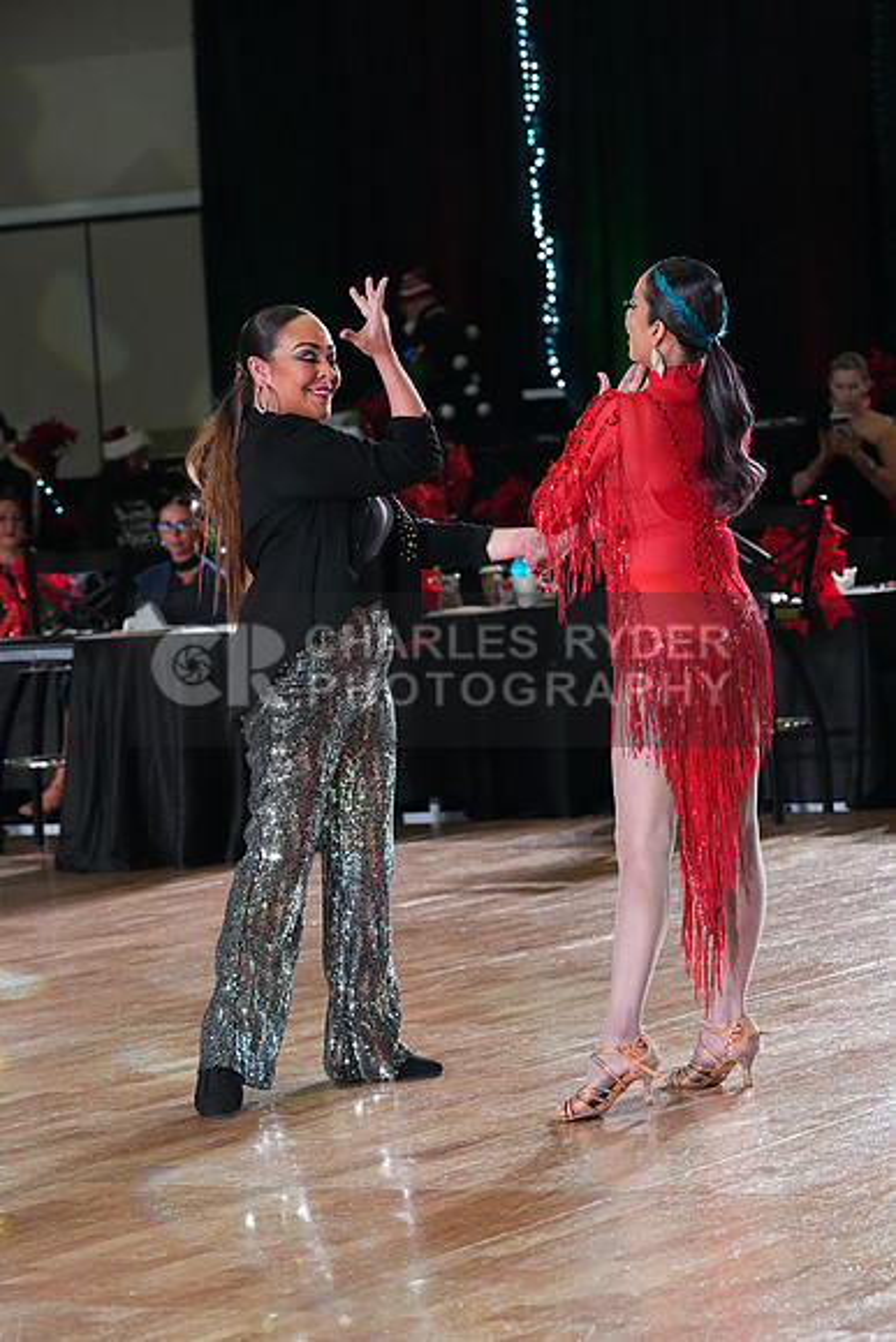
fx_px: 4813
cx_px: 448
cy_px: 671
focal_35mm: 129
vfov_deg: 15.9
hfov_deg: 10.6
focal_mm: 129
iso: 8000
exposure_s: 1/400
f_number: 6.3
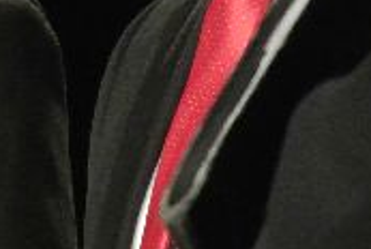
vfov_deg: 1.0
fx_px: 14163
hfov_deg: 1.5
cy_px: -272
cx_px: -420
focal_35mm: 1372
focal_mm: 110
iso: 2800
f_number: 5.6
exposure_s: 1/60
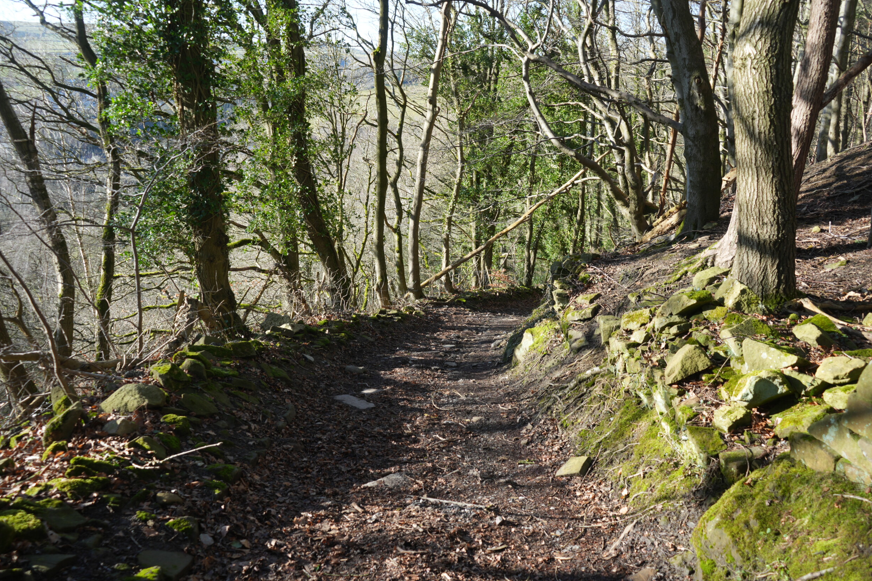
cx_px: 425
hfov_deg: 63.7
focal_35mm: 29
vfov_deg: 45.0
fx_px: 702
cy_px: 298
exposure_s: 1/160
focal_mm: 28
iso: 100
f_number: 4
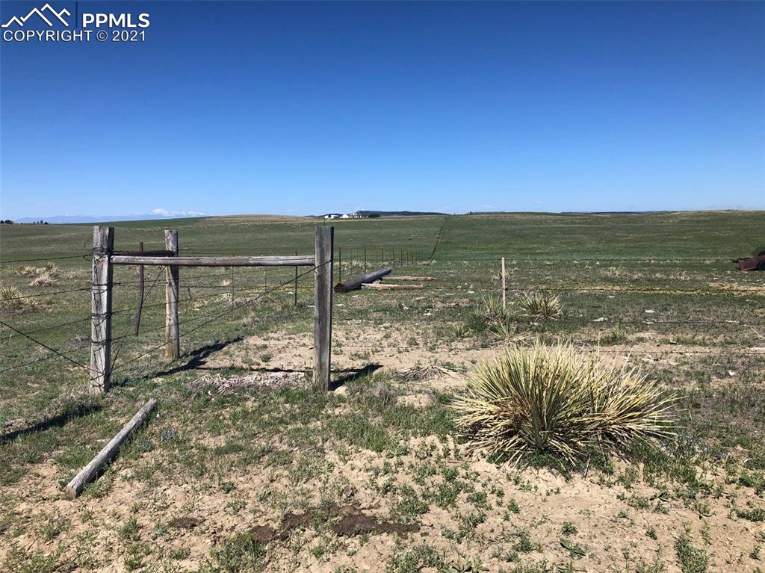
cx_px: 382
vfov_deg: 49.7
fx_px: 618
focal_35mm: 28
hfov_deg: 63.5
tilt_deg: -5.0
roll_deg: +0.3
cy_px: 286
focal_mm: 3.99
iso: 20
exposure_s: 1/2703
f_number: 1.8
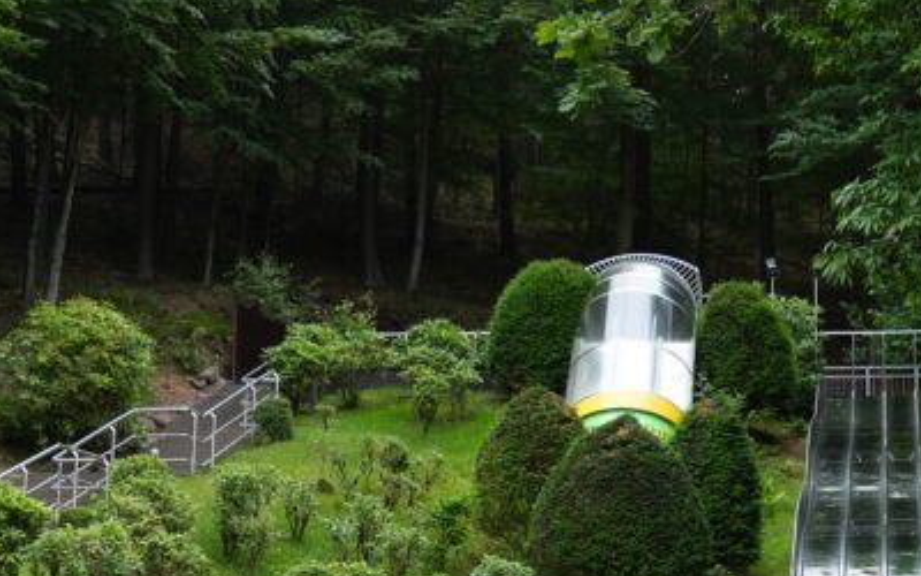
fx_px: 2359
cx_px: 580
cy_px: 508
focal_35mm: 94
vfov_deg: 13.8
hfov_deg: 22.0
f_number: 4.5
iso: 100
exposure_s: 1/50
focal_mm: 24
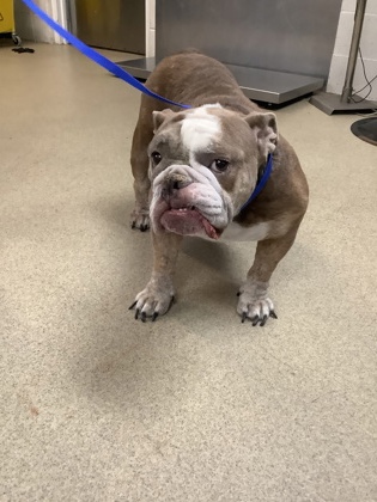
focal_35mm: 31
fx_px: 450
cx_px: 188
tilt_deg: -32.1
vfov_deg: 58.4
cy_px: 251
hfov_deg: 45.4
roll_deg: -4.2
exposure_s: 1/50
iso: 250
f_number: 2.4
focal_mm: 3.3
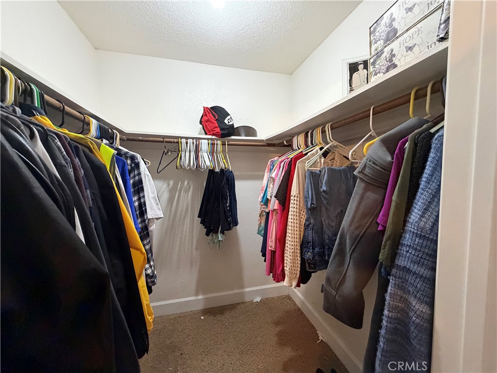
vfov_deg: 85.7
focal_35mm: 14
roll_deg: +0.1
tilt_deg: -4.4
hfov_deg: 102.1
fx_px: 201
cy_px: 186
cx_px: 248
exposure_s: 1/60
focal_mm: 2.22
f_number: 2.2
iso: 640
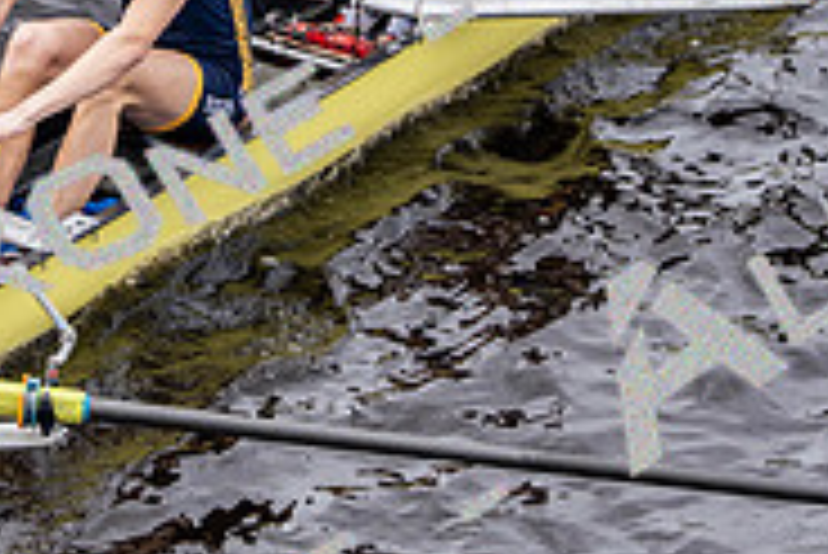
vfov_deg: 2.2
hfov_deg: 3.3
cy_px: 47
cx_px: 220
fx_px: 14501
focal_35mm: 630
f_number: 2.8
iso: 320
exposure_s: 1/2000
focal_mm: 200
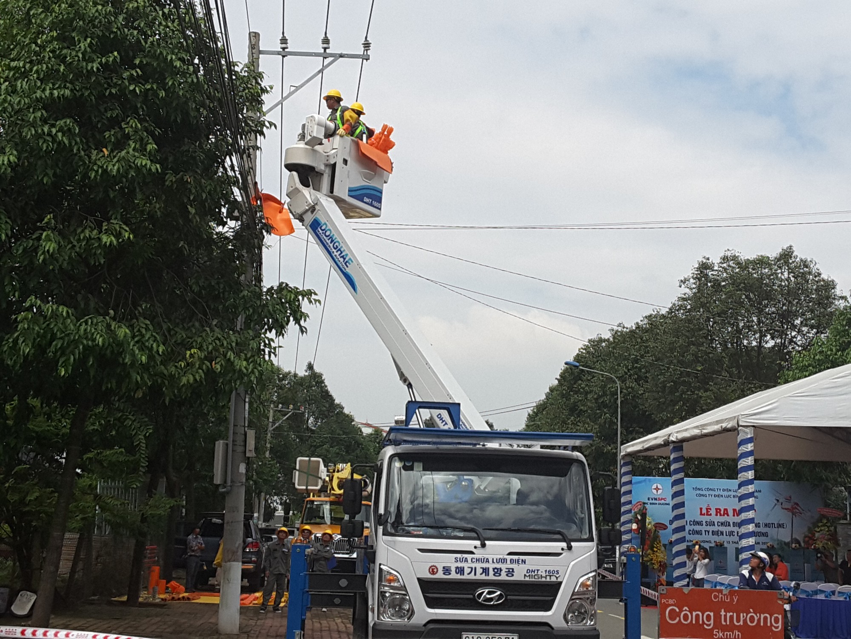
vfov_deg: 45.4
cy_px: 320
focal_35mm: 31
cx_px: 426
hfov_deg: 58.4
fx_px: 762
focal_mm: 2.9
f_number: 1.9
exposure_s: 1/1684
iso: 40
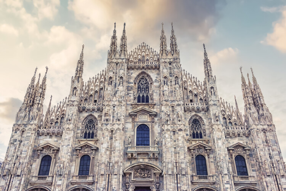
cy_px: 96
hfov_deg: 65.4
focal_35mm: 28
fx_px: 223
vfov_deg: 46.5
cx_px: 143
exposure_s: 1/640
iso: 64
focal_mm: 28
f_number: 13
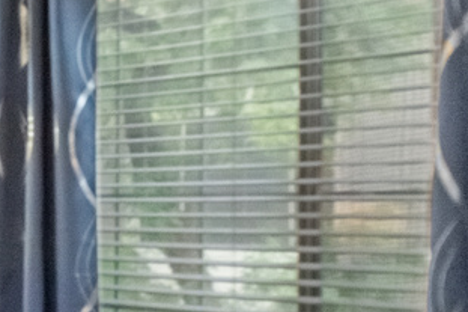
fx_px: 1052
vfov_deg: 16.8
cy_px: 206
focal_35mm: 81
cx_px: -408
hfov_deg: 18.6
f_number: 10
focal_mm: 14
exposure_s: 1/30
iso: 6400
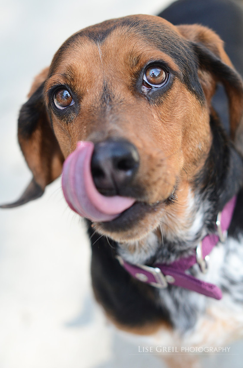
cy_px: 184
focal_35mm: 75
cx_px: 122
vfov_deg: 27.0
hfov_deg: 18.1
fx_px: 763
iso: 400
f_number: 2.8
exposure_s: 1/2000
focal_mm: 50
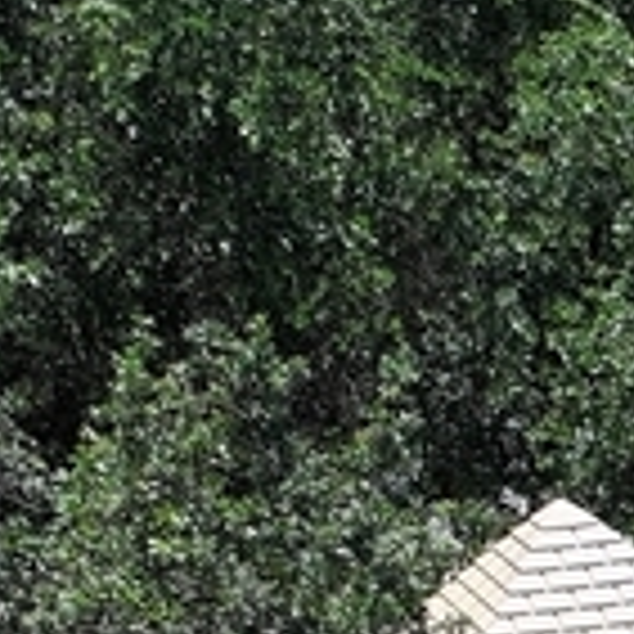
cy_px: 2086
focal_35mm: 216
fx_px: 4476
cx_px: 2129
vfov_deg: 7.0
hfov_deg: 7.0
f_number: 2.8
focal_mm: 12.29
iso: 160
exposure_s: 1/2000
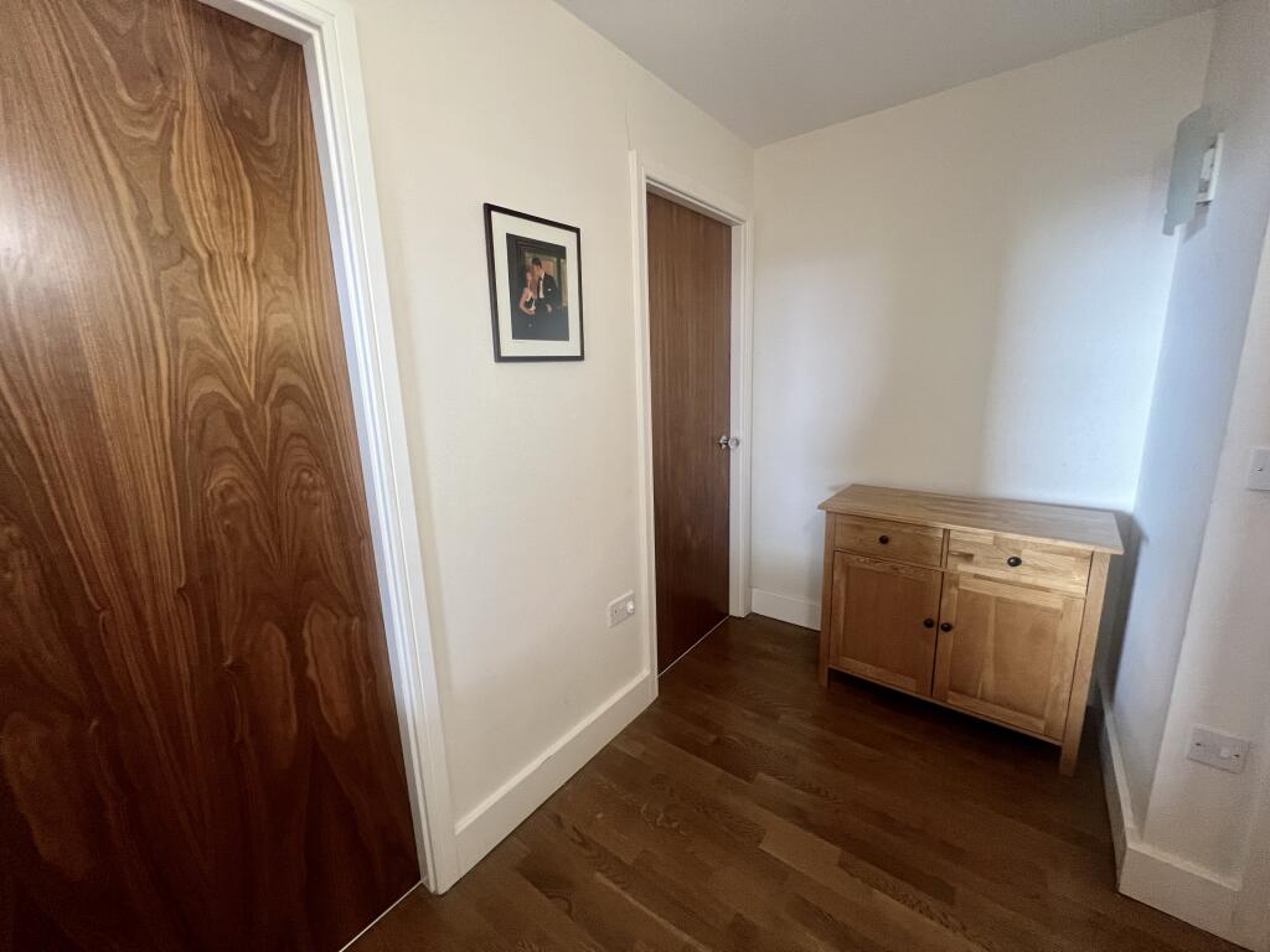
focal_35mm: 13
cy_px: 476
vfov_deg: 89.9
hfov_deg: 106.2
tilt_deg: -11.8
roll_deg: +1.9
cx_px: 635
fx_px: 477
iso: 250
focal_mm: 1.57
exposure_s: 1/50
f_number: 1.8
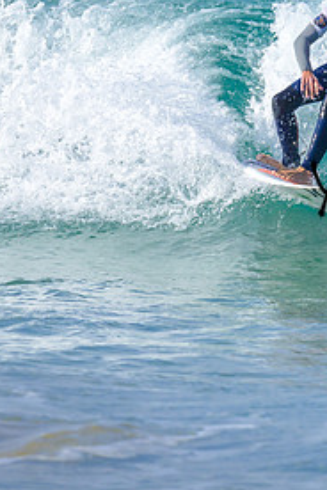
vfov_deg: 0.9
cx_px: 486
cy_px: 96
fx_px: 31444
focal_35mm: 2308
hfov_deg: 0.6
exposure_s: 1/2000
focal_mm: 800
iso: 360
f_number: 6.3
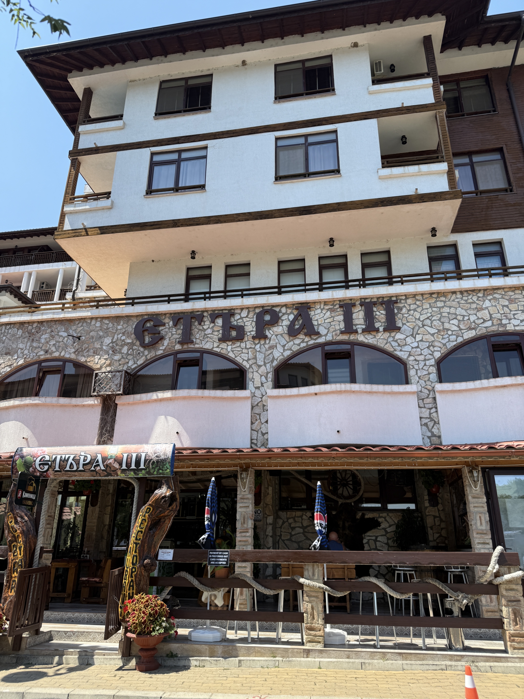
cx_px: 262
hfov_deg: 56.8
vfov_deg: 71.6
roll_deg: -1.0
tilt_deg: +22.4
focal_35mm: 24
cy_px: 350
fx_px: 484
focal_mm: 6.76
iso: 80
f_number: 1.78
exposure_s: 1/2110
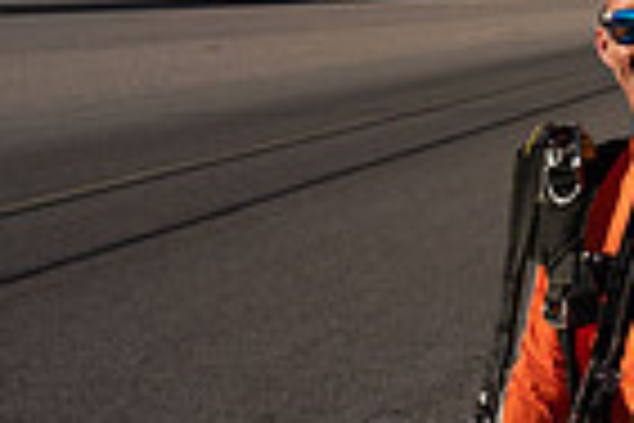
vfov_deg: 13.8
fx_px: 1743
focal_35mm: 99
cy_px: 272
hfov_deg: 18.8
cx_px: 872
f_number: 9
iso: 800
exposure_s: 1/2000
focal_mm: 24
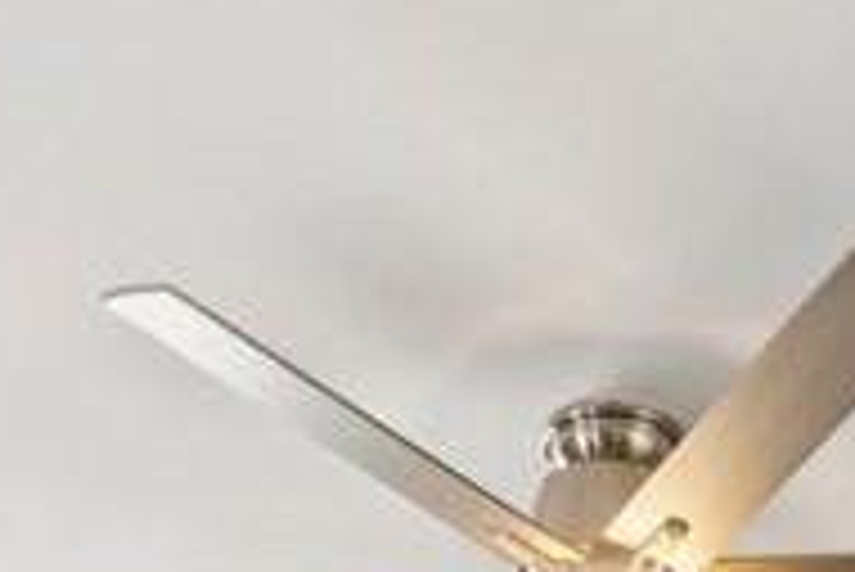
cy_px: 1457
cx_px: 724
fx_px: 1901
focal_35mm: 80
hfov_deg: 24.8
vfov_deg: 12.5
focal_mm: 14
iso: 200
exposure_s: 1/8
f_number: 5.6
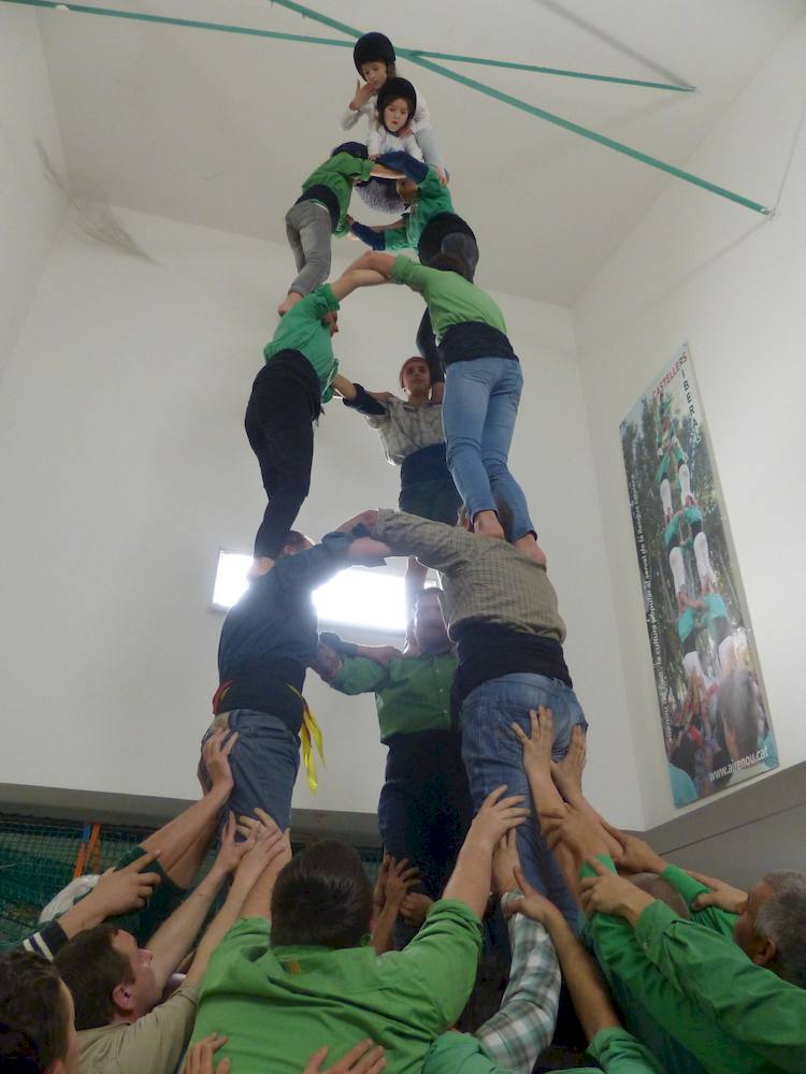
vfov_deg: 69.4
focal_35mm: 25
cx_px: 403
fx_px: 776
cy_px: 537
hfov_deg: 54.9
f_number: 2.8
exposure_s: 1/60
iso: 400
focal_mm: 4.5
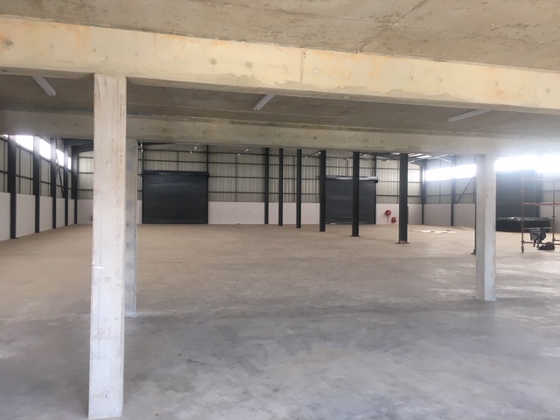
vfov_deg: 48.2
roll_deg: +0.2
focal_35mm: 29
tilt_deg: -0.6
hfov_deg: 61.7
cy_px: 210
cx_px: 280
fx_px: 469
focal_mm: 4.15
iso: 64
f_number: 2.2
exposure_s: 1/33
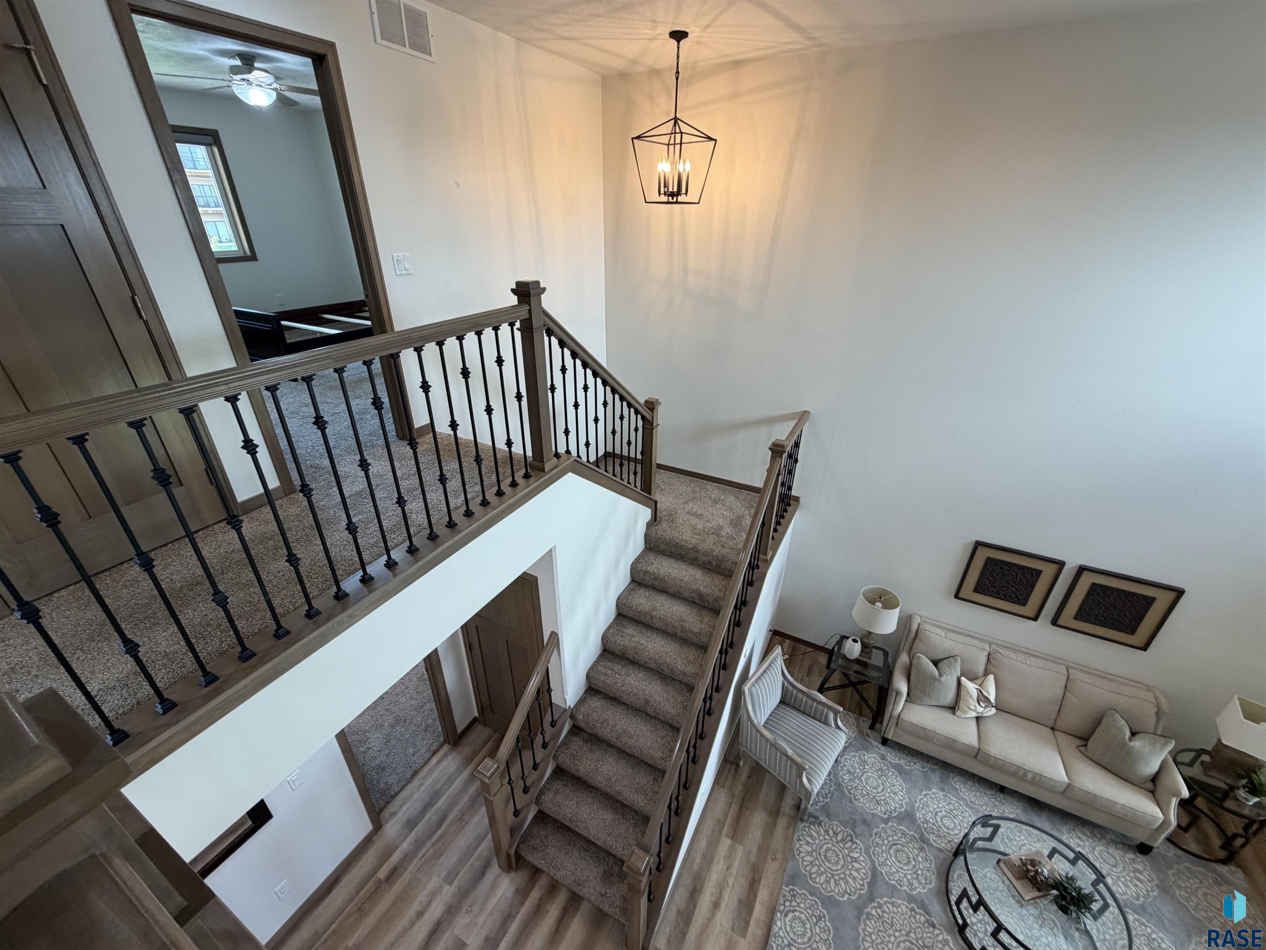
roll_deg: +0.1
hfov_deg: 102.1
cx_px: 633
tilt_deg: -27.3
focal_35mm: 14
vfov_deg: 85.7
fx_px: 512
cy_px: 475
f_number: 2.2
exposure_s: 1/120
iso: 200
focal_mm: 2.22
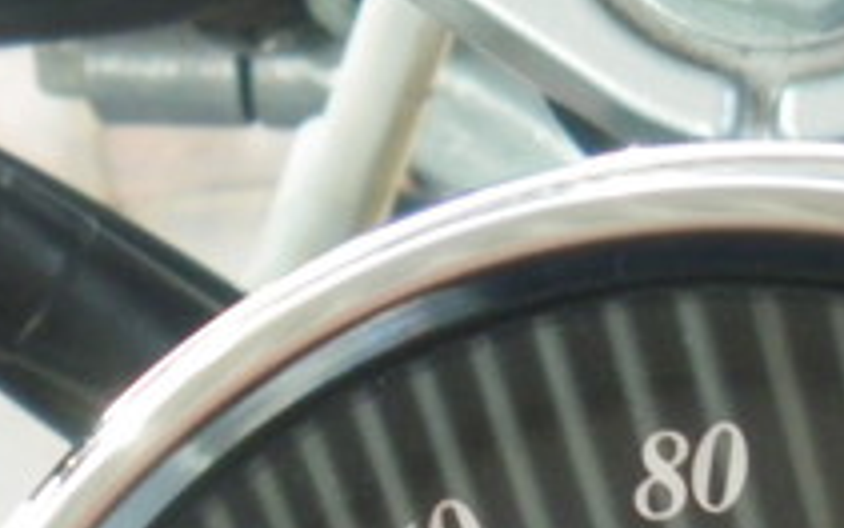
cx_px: 820
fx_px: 3336
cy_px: 1156
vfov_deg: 8.5
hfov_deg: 14.2
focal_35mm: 145
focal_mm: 6.3
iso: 250
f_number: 3.5
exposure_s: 1/50
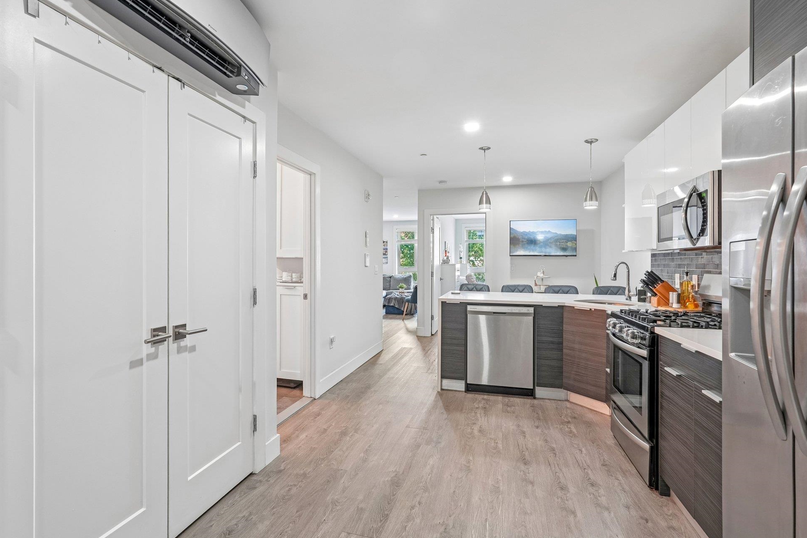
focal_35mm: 17
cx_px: 393
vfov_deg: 70.4
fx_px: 381
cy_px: 269
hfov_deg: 93.3
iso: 400
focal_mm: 16
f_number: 9
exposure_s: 1/6
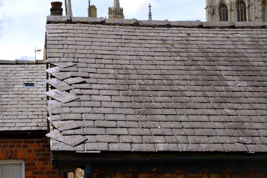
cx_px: 134
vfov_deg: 16.5
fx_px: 611
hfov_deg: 24.6
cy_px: 89
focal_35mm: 82
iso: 100
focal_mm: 55
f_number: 8
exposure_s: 1/250
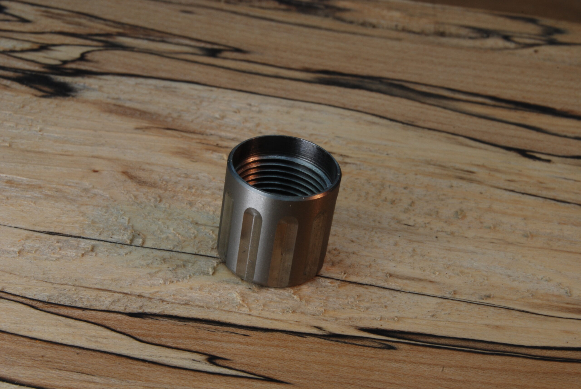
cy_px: 194
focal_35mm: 82
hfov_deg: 24.6
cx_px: 290
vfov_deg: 16.6
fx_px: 1333
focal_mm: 55
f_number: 22
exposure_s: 1/15
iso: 200
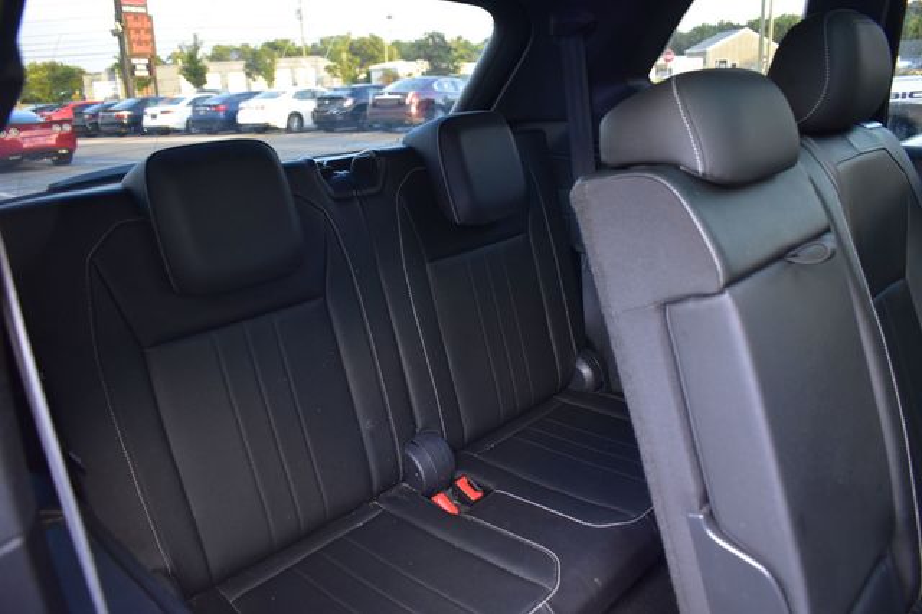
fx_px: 691
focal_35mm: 27
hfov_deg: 67.4
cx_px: 461
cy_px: 307
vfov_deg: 47.9
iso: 1600
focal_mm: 18
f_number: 4
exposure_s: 1/15
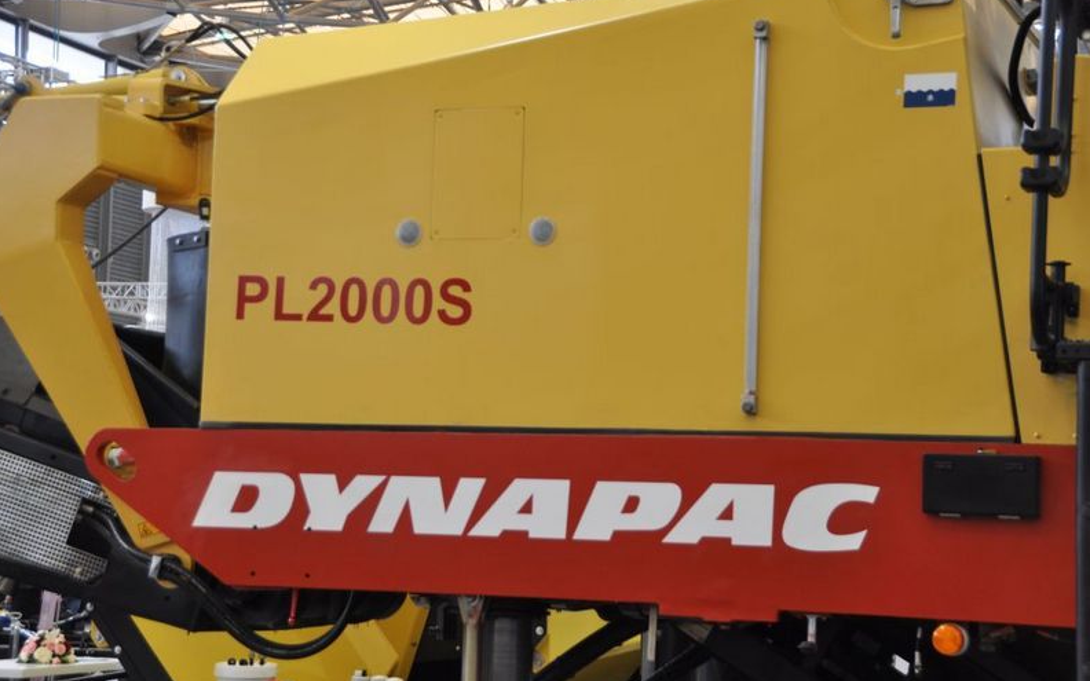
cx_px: 542
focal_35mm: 74
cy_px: 346
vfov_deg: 17.6
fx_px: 2198
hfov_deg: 27.8
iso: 400
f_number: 5
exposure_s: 1/100
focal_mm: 48
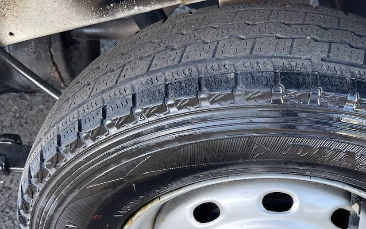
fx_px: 409
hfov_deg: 46.7
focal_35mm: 41
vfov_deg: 30.7
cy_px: 171
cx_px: 267
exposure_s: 1/121
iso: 40
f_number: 1.6
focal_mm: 5.1
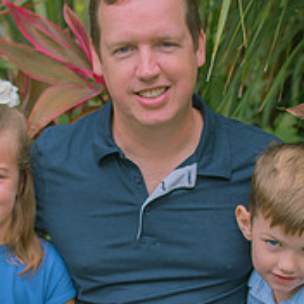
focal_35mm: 113
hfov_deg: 15.4
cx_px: 161
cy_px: 282
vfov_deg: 15.2
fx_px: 1123
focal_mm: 35
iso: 100
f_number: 2.8
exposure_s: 1/250
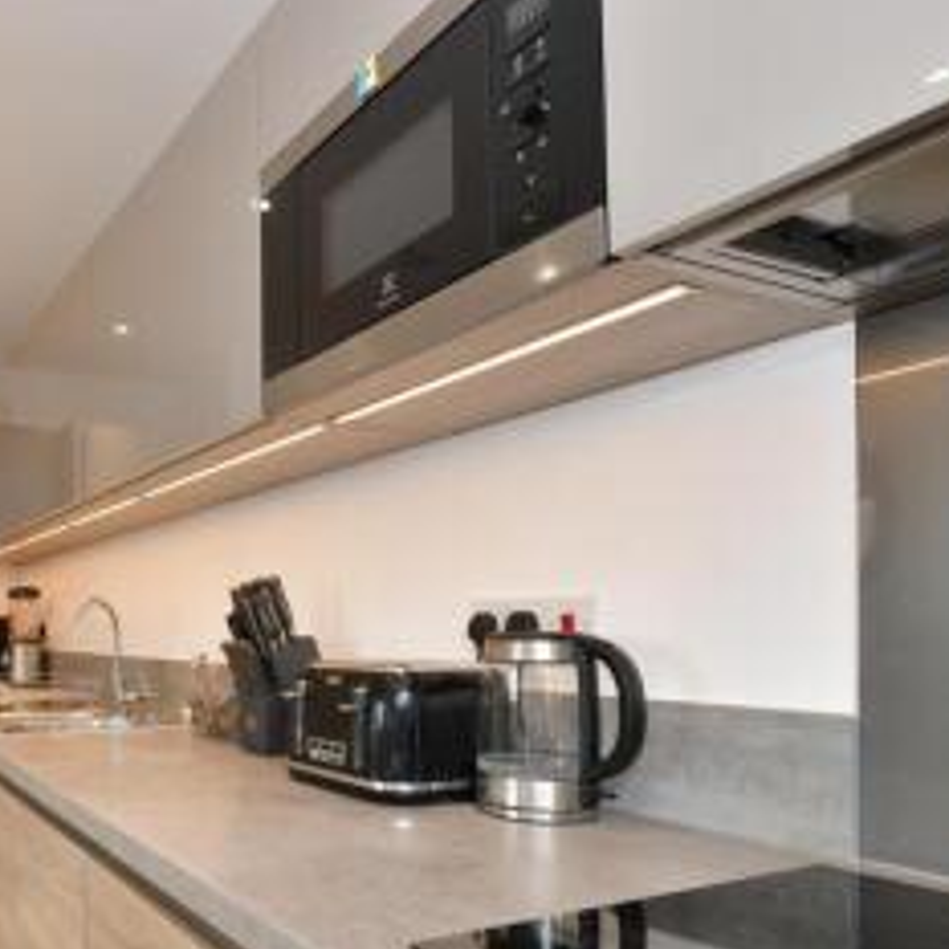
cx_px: 151
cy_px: 629
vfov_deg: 59.6
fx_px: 806
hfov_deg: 55.3
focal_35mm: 26
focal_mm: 10
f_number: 8
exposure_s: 1/2.5
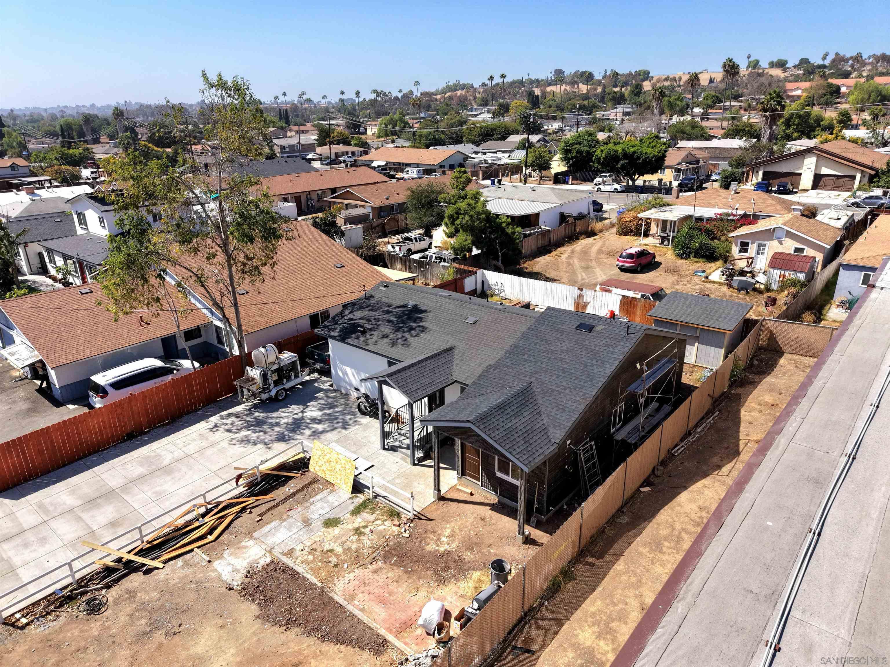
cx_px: 445
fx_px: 617
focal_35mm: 24
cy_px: 334
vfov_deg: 56.8
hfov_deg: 71.6
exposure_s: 1/10000
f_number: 1.8
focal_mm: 8.67
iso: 200
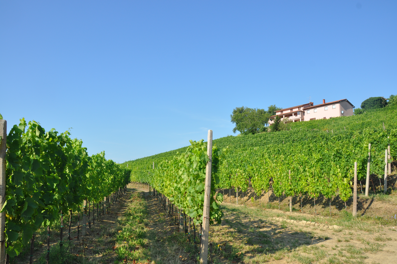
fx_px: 297
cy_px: 132
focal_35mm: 27
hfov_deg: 67.4
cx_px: 198
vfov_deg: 47.8
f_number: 9
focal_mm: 18
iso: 200
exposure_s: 1/320
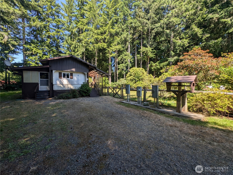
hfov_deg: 110.5
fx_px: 81
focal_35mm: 12
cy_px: 88
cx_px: 116
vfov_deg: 94.6
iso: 37
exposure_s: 1/441
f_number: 1.95
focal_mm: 2.23
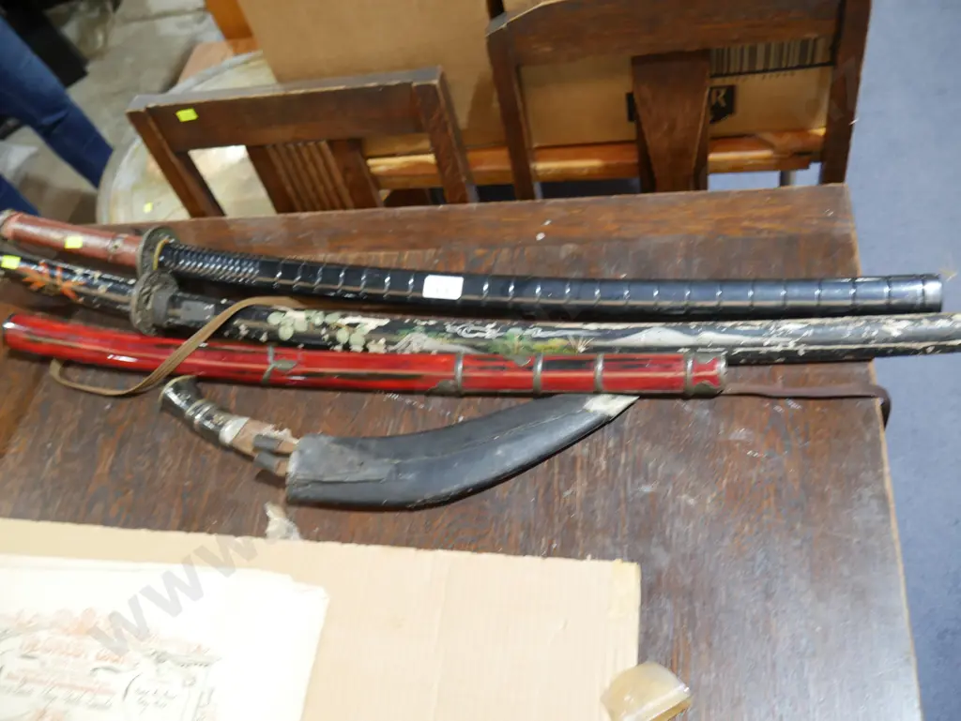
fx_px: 778
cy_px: 360
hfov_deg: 63.4
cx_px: 480
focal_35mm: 28
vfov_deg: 49.8
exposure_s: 1/60
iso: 640
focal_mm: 14
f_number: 4
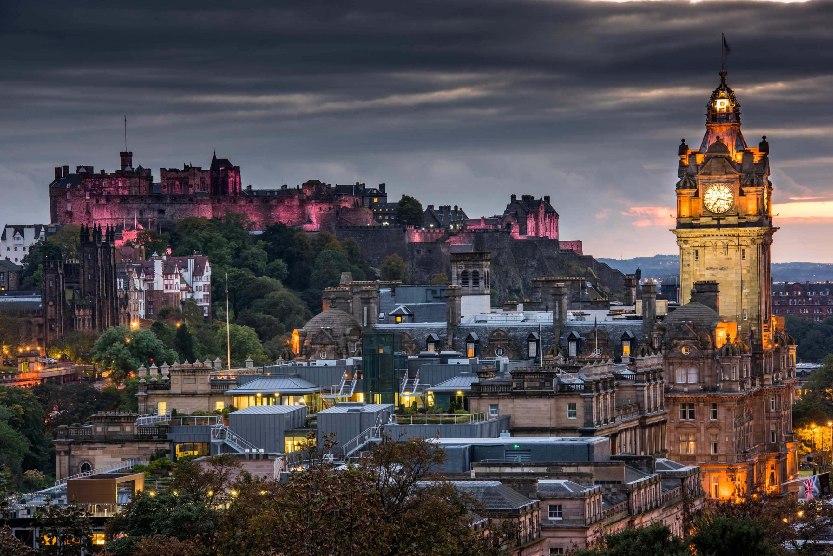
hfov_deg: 15.2
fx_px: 3125
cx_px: 416
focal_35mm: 135
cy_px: 278
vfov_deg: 10.2
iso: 80
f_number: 13
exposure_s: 10
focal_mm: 135
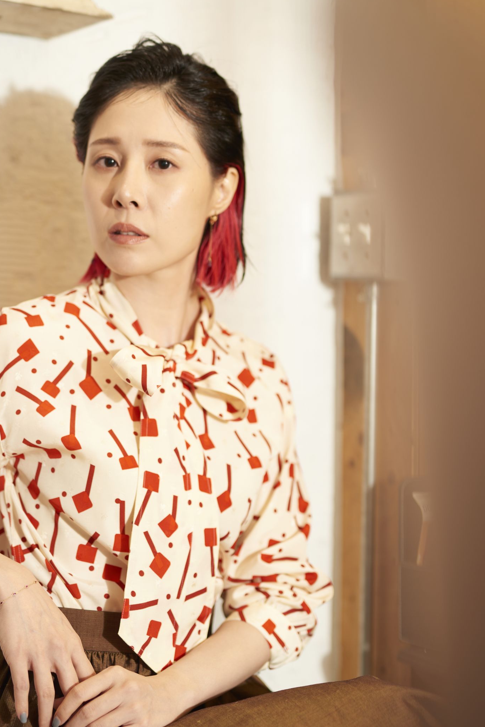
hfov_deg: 20.3
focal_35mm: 67
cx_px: 213
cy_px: 353
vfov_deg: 30.1
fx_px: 1353
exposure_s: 1/60
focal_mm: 50
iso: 100
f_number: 2
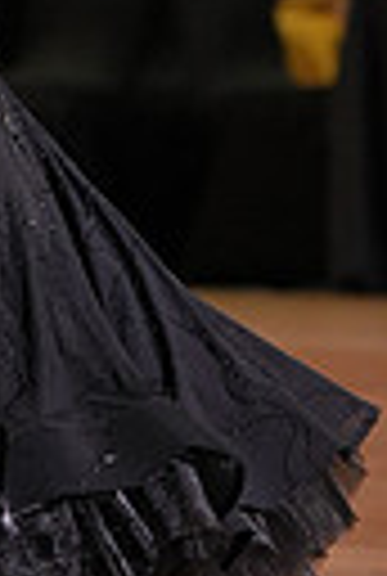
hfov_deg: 3.3
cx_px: -416
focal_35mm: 411
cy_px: -230
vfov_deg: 5.0
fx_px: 6591
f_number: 2.8
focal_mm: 91
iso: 800
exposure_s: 1/400
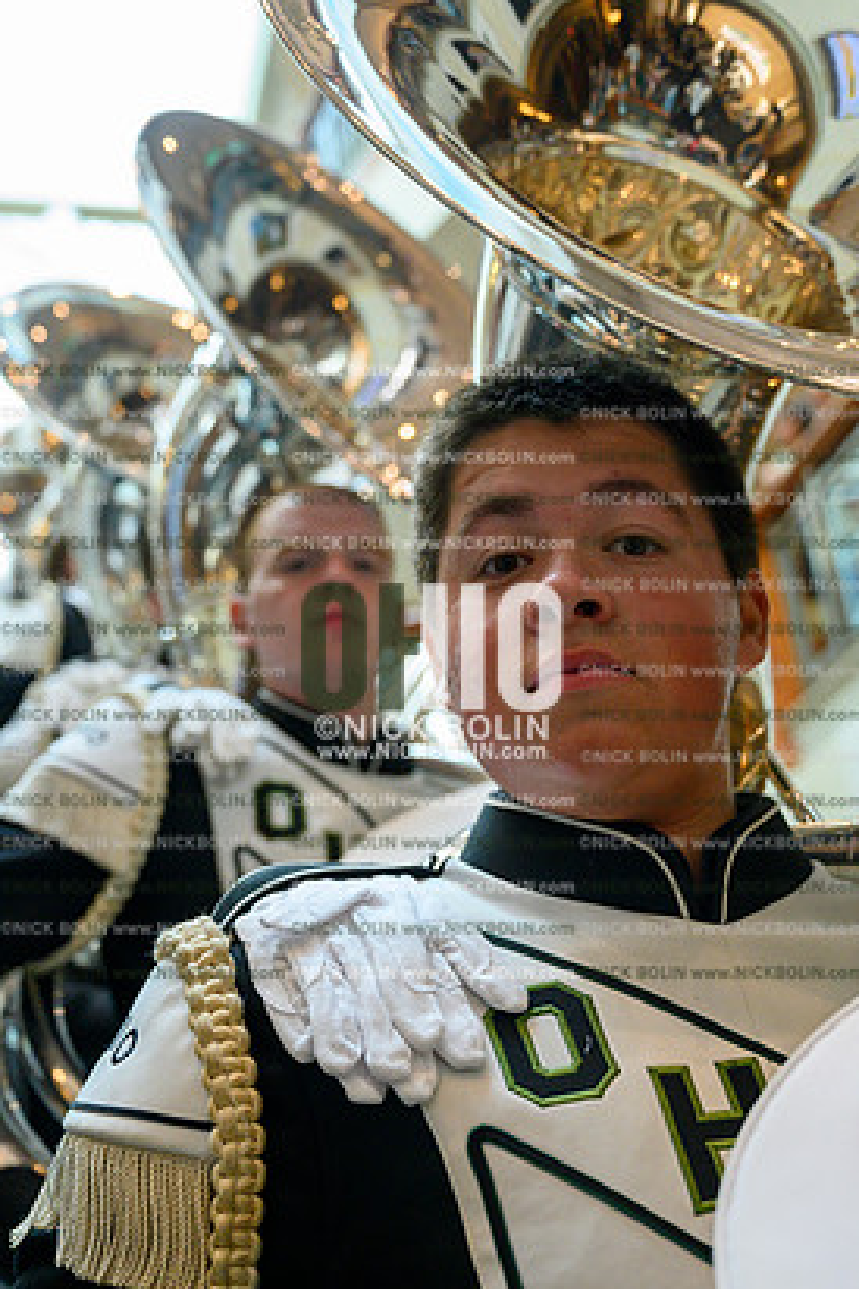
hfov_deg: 28.6
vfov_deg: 41.9
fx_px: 1682
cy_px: 671
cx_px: 431
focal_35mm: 47
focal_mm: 43
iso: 3200
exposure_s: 1/800
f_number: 4
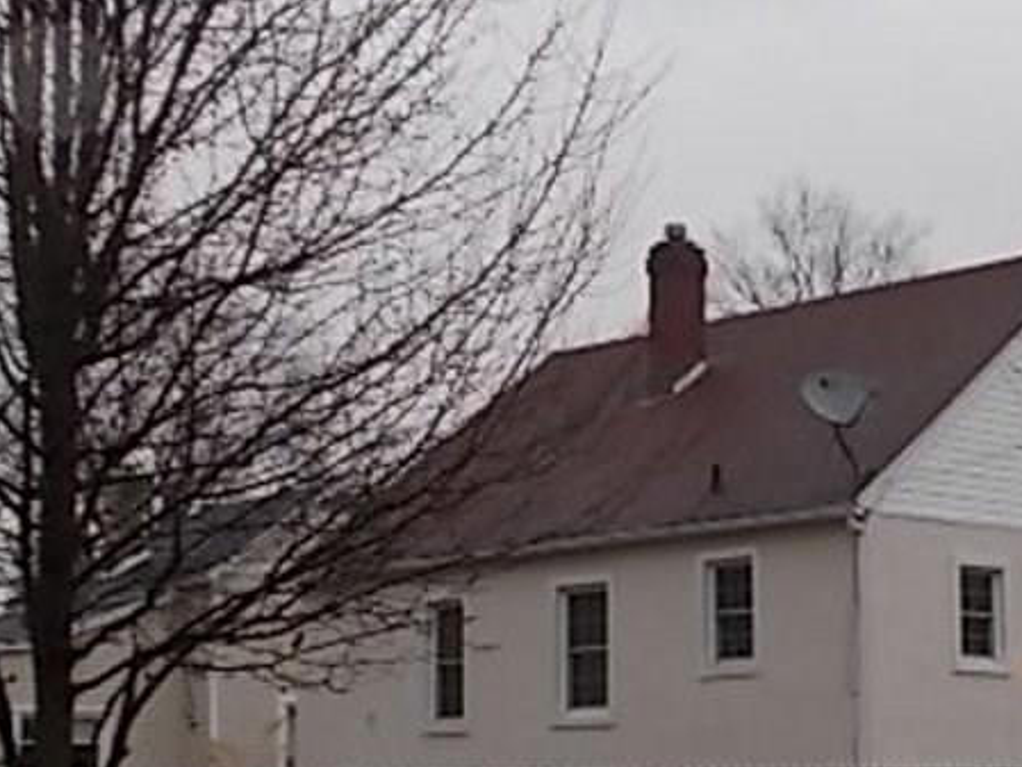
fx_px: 2628
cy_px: 464
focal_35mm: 89
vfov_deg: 16.6
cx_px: 829
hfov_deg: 21.7
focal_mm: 6.9
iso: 80
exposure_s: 1/50
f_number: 3.9
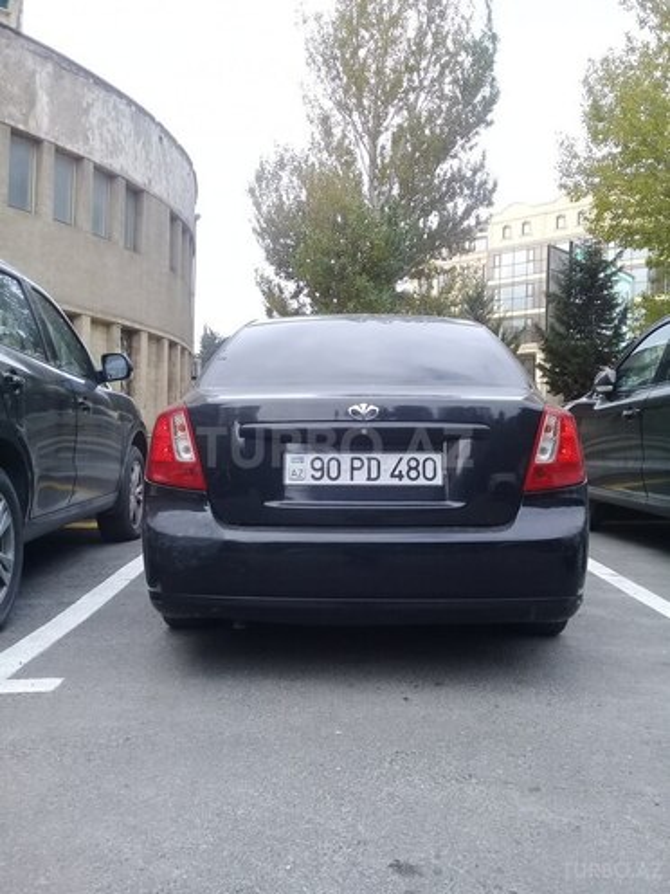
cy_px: 447
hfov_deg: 45.4
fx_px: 800
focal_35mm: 31
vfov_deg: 58.4
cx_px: 335
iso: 50
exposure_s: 1/228
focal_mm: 3.3
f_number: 2.2
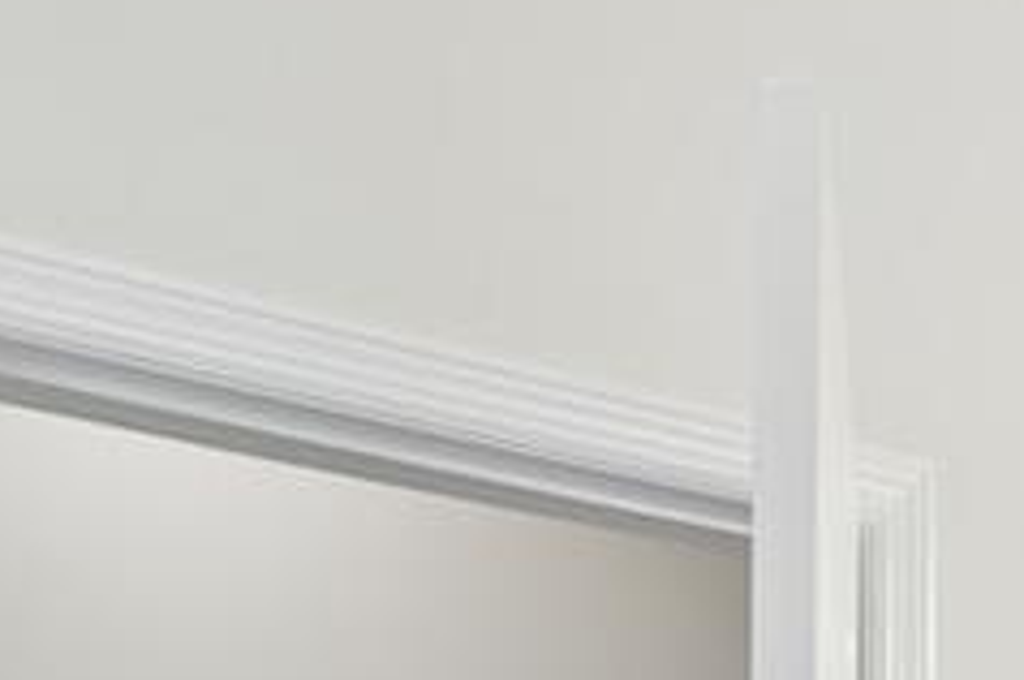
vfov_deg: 11.7
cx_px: 400
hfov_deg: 20.2
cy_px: 1476
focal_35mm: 101
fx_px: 2869
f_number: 7.1
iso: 100
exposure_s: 1/25
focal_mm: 10
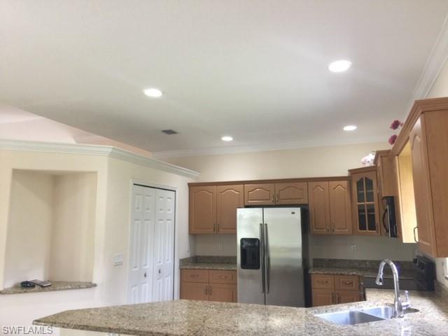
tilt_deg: +7.5
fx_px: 375
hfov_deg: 61.7
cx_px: 224
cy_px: 168
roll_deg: -0.4
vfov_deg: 48.2
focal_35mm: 29
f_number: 2.2
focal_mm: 4.15
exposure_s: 1/15
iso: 80
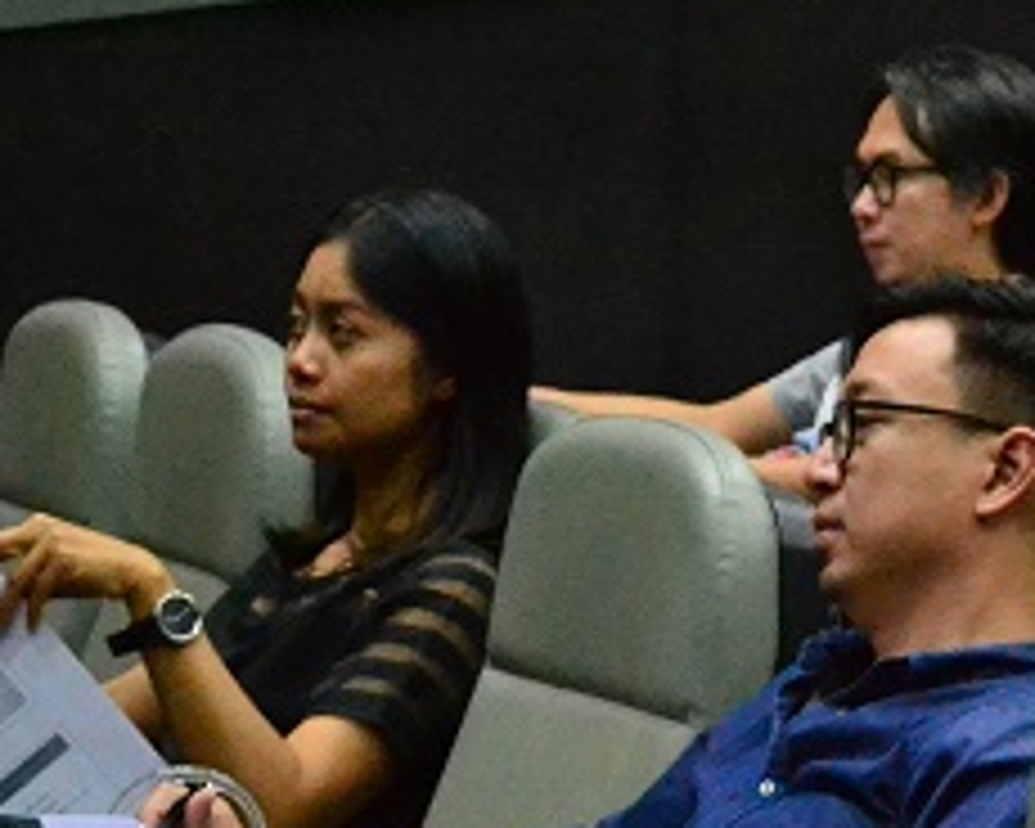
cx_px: 1359
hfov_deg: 9.2
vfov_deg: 7.5
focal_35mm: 206
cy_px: 781
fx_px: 6310
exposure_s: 1/60
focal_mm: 42
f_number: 5.3
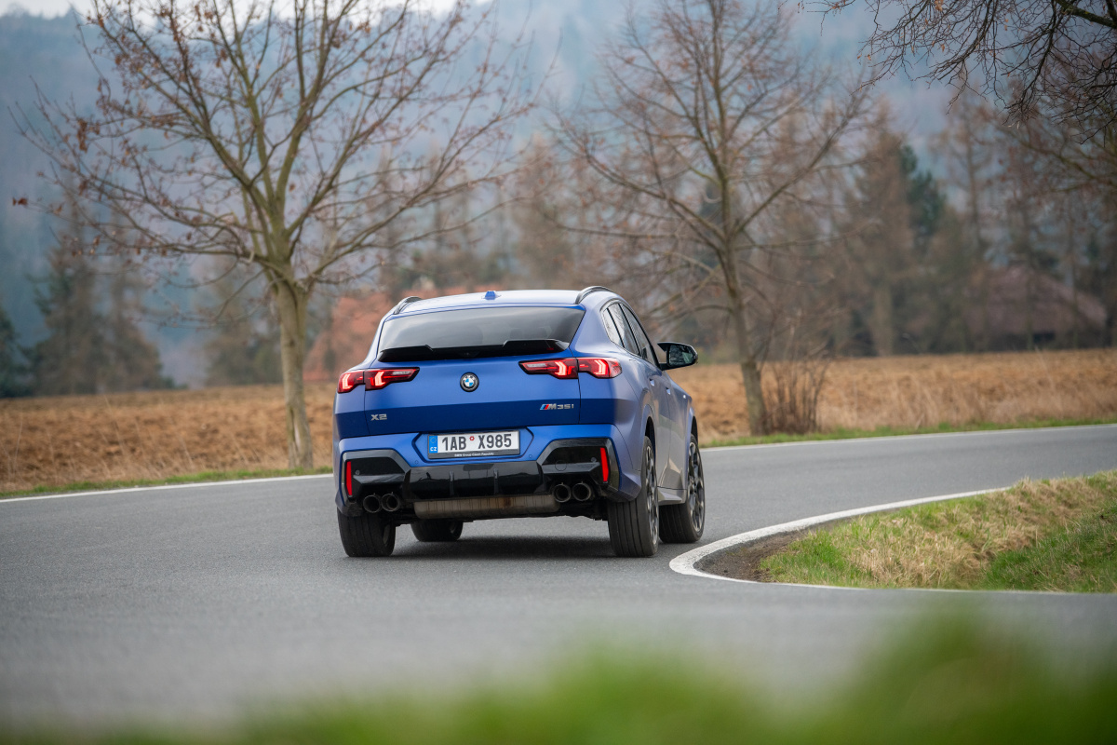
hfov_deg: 13.7
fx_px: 4654
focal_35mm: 150
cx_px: 558
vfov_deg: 9.1
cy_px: 372
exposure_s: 1/640
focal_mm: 150
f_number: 2.8
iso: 500
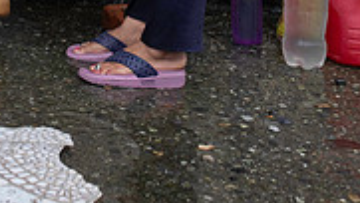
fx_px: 898
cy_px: -176
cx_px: -10
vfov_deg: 11.8
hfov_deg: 21.8
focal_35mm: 94
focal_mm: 18.4
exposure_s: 1/100
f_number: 5.6
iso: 250
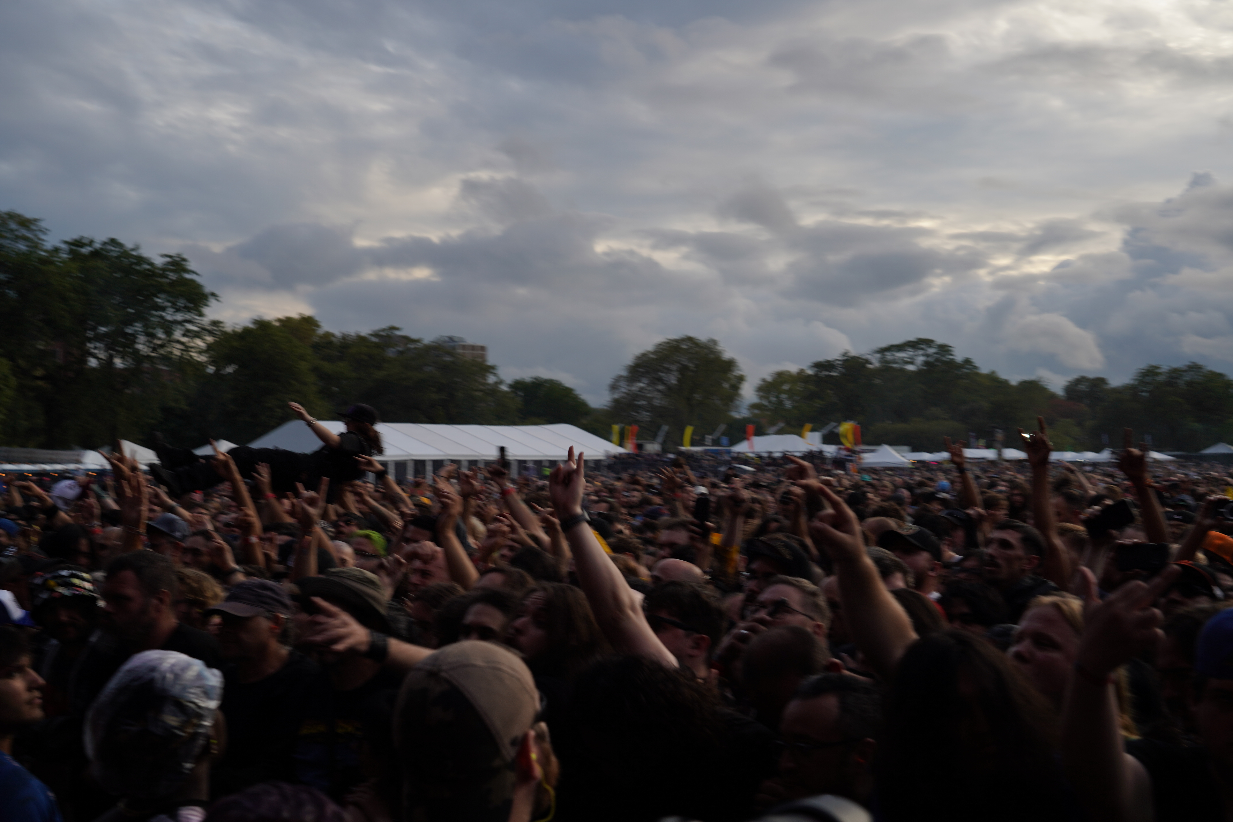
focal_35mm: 43
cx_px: 616
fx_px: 1473
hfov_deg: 45.4
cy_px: 411
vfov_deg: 31.2
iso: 100
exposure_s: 1/160
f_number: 6.3
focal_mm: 43
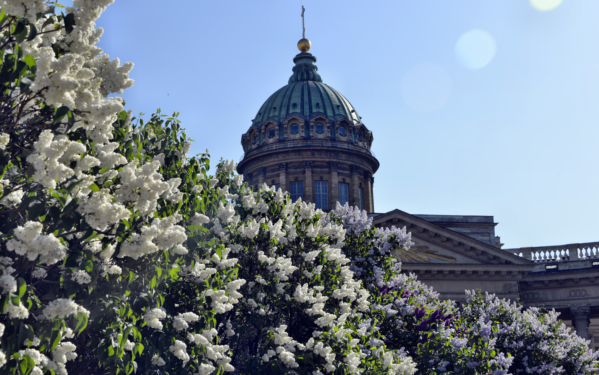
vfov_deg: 24.9
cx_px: 302
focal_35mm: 52
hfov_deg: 38.9
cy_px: 181
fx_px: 849
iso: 125
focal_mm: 50
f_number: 8
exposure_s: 1/250
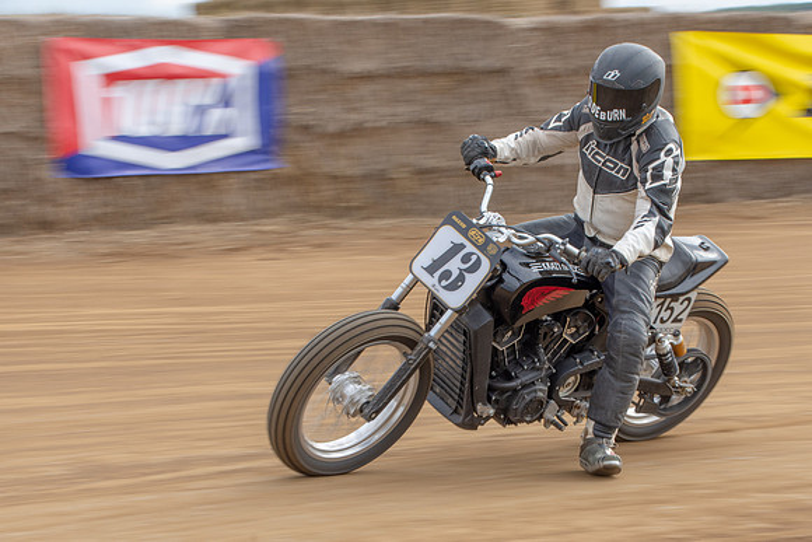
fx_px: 3238
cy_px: 301
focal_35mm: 144
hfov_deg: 14.3
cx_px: 458
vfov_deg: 9.6
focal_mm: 82
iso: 320
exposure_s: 1/100
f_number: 14
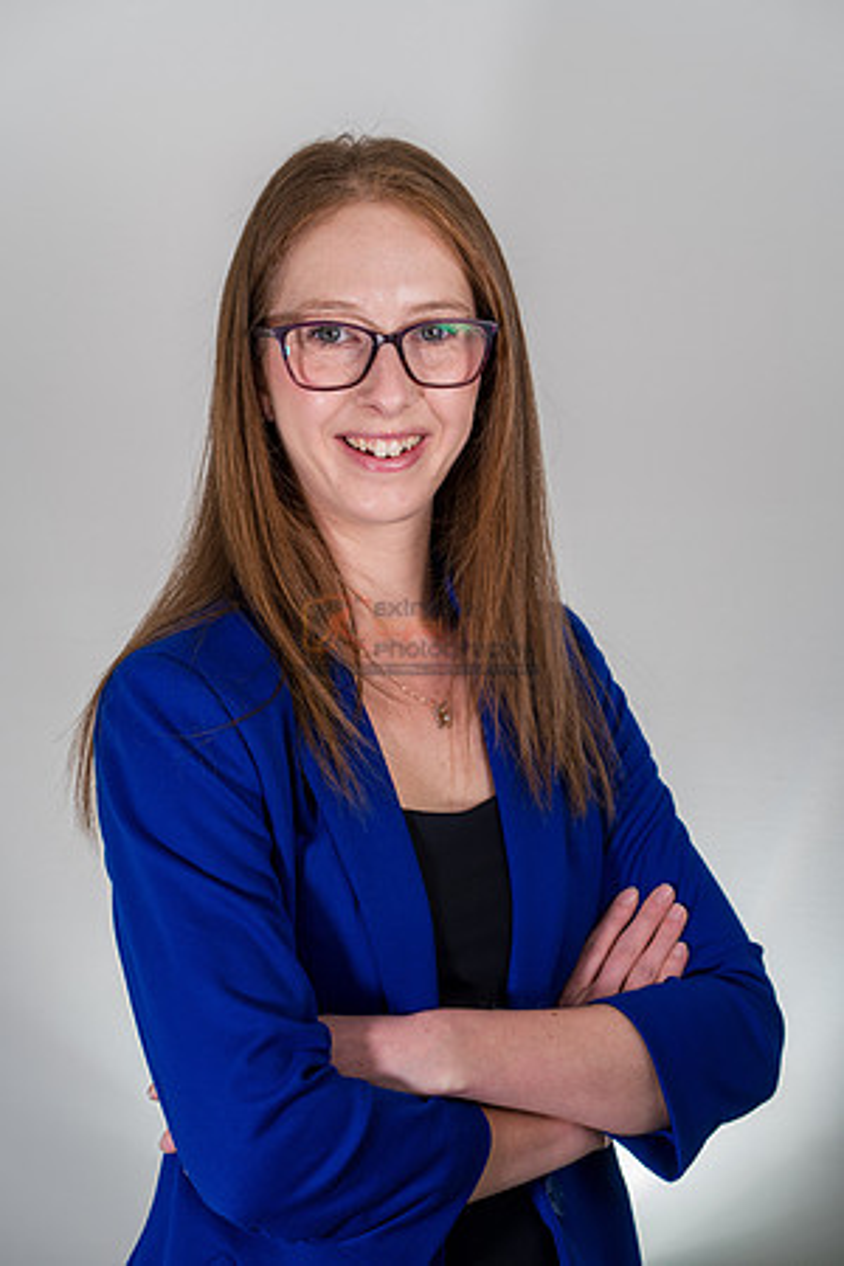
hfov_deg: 16.1
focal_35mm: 85
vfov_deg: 23.9
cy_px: 633
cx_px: 422
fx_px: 2989
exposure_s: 1/500
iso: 250
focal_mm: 85
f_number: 7.1
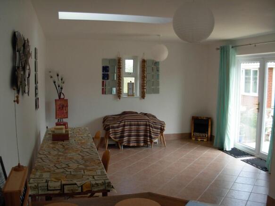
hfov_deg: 49.0
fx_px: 302
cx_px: 138
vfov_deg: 37.7
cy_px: 103
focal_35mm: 38
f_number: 2.9
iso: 79
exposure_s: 1/82.9
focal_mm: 6.3
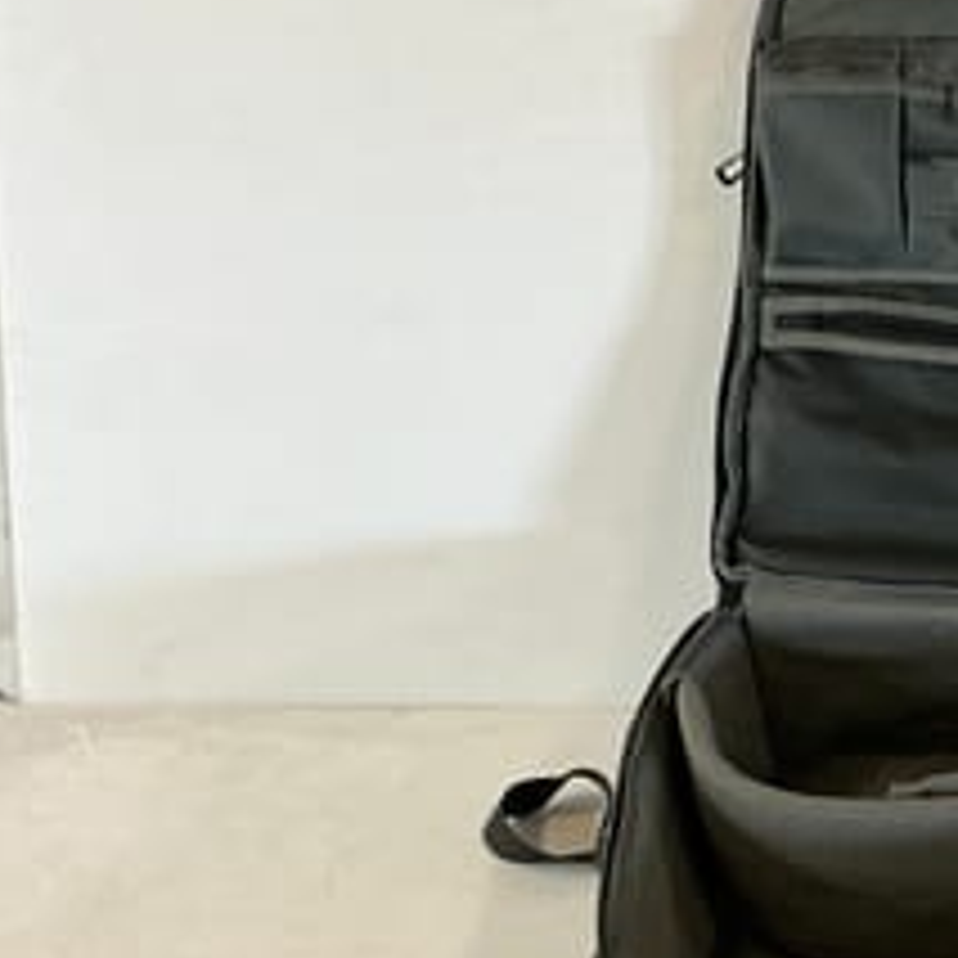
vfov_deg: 29.4
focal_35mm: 58
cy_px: 627
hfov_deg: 27.7
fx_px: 1816
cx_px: 976
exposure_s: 1/50
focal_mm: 3
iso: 80
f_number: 1.8
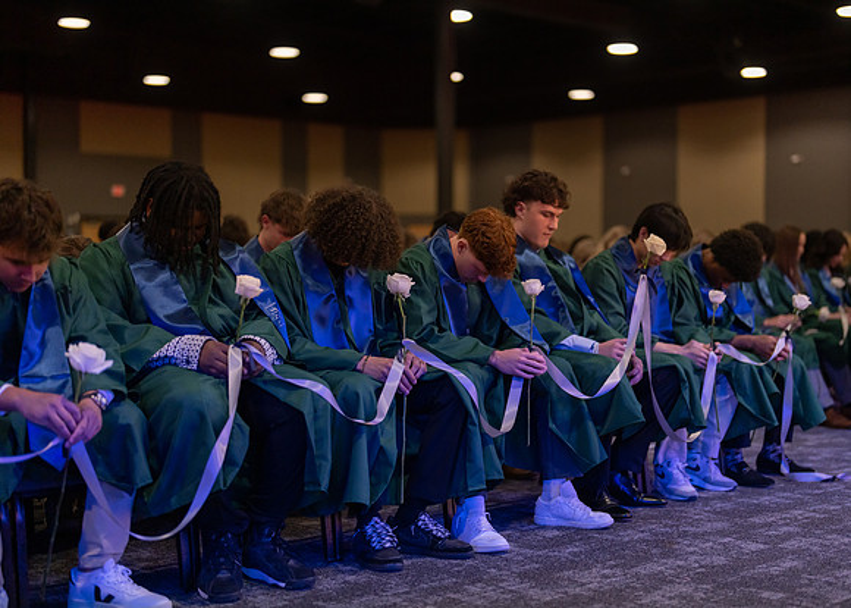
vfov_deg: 26.6
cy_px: 304
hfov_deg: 36.7
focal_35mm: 53
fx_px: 1283
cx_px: 459
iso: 1000
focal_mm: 50
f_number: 1.2
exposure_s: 1/500
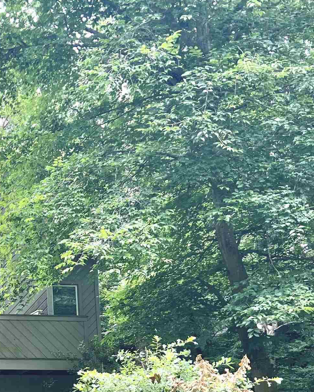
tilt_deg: +7.7
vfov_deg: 28.6
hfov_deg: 22.2
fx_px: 743
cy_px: 342
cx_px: -56
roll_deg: +1.9
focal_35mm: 64
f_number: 1.5
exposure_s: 1/431
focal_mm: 5.7
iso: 50
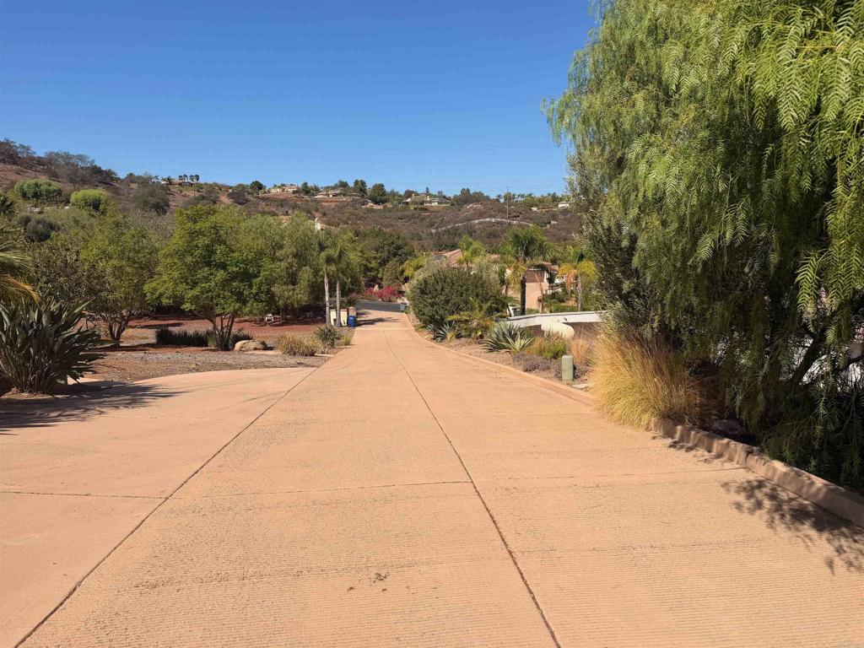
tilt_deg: -8.0
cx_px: 432
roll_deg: +0.8
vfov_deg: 56.8
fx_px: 599
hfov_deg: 71.6
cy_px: 324
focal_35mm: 24
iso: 80
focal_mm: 6.76
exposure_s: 1/6711
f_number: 1.78
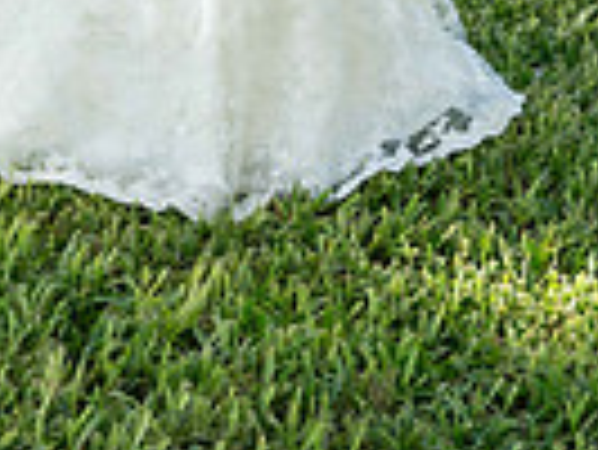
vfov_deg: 8.1
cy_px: -522
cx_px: 81
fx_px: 2974
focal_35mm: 172
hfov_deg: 11.4
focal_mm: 53
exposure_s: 1/500
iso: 500
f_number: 4
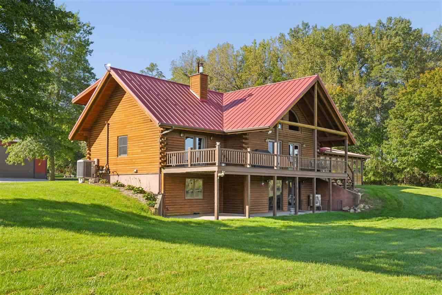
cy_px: 148
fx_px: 430
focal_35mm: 35
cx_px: 221
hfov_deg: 54.4
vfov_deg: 37.8
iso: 500
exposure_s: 1/400
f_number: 9
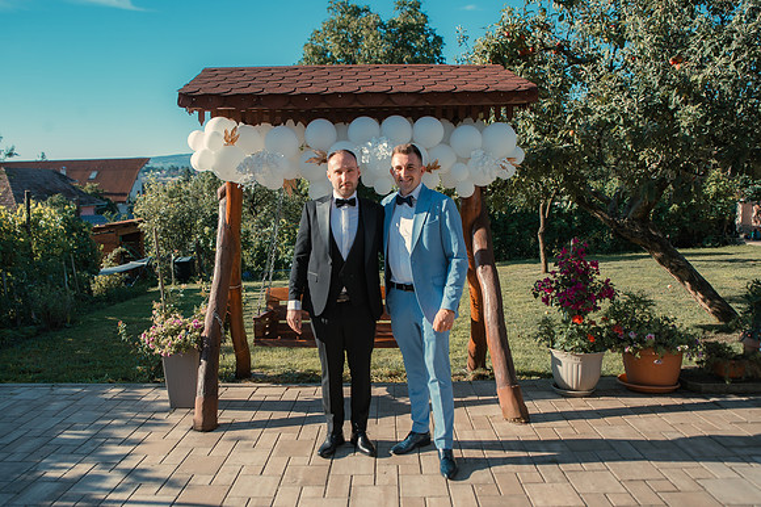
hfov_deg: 68.6
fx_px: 556
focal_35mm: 26
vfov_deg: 48.9
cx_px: 349
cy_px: 236
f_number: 4
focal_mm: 24
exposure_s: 1/250
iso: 100
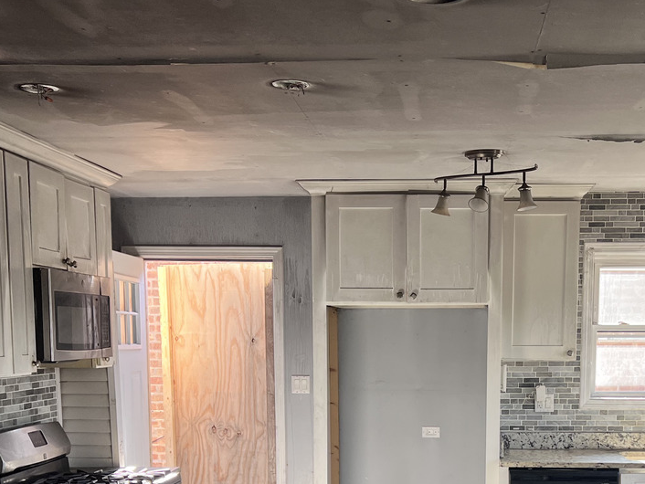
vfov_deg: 26.5
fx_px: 988
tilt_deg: -8.7
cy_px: 446
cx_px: 427
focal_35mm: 53
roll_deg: -0.5
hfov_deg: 35.8
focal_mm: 5.7
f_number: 1.5
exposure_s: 1/121
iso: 64
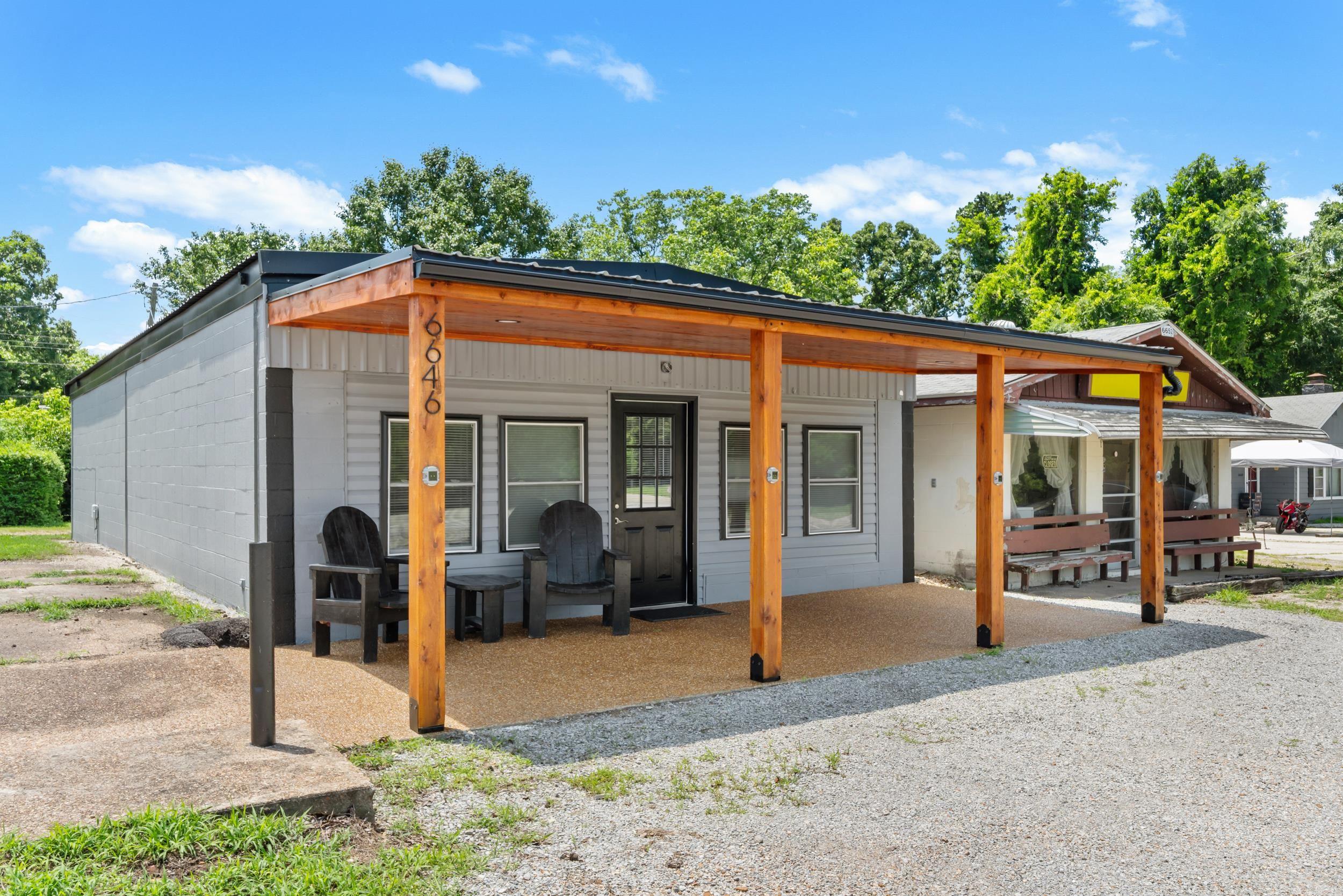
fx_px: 1007
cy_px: 448
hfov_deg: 67.4
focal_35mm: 27
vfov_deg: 47.9
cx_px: 672
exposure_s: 1/250
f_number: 9
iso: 160
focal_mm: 18
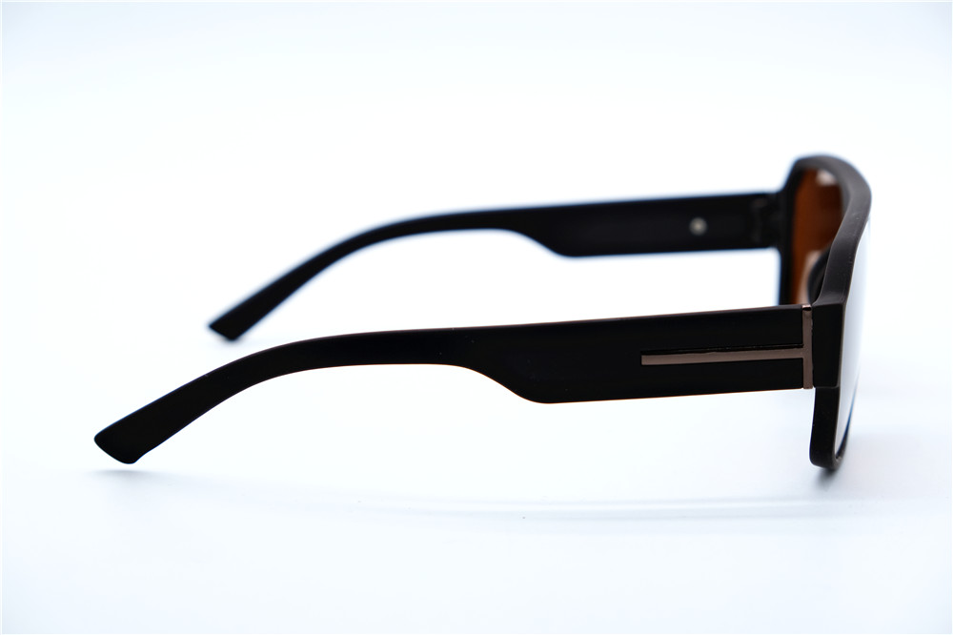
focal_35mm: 83
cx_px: 476
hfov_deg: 24.5
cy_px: 318
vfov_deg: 16.4
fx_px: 2196
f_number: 5.6
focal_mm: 55
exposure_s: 1/240
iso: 320
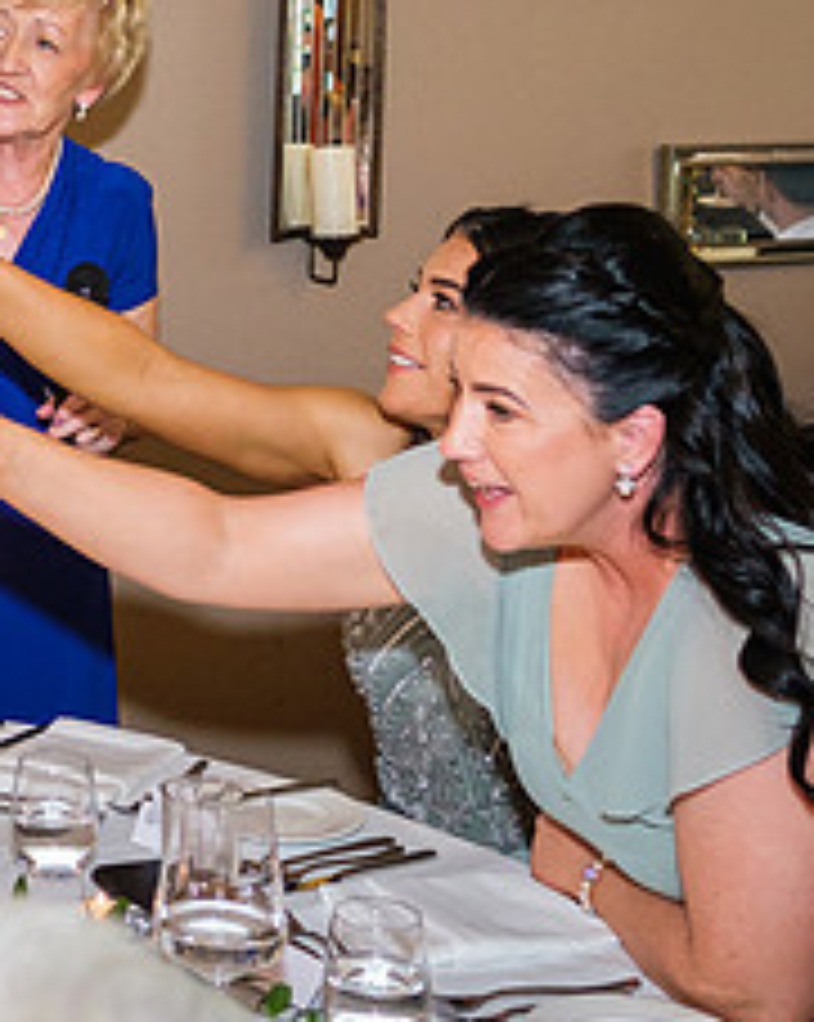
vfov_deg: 25.1
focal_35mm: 75
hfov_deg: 19.1
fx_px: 2263
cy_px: 252
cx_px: -203
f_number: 2.2
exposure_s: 1/160
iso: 1250
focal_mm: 16
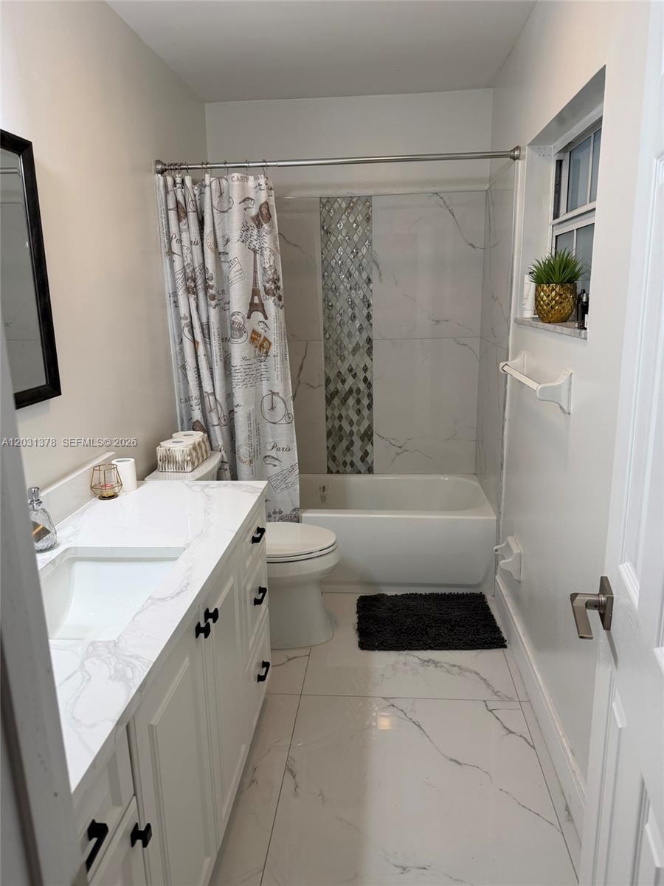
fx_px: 614
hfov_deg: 56.8
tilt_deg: -13.1
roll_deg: +1.5
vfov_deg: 71.6
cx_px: 332
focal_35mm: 24
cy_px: 443
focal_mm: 6.76
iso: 160
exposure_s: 1/120
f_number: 1.78
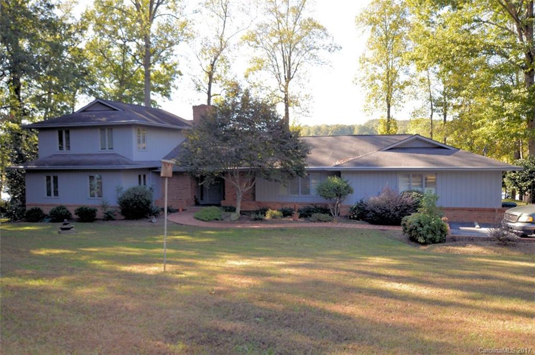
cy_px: 178
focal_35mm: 30
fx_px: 445
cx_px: 268
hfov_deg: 62.0
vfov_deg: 43.5
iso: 125
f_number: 4
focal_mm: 20
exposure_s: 1/125
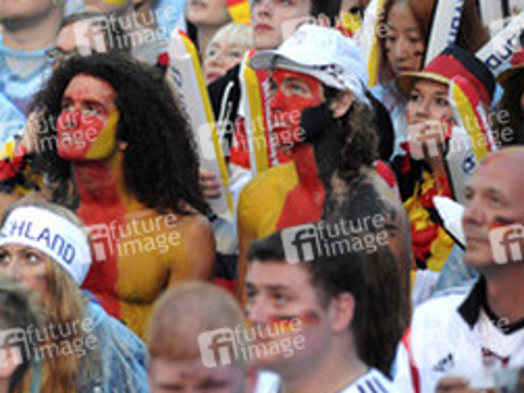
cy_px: 187
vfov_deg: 5.1
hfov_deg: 6.8
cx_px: 71
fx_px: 4420
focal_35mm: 292
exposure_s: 1/320
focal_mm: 170
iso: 1600
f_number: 2.8
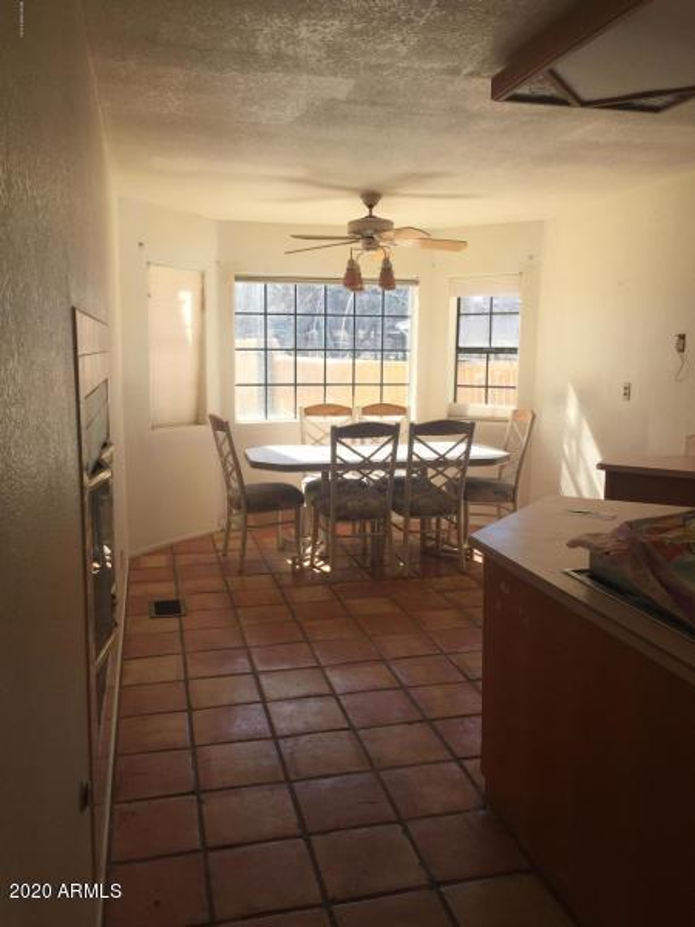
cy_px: 464
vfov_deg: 61.7
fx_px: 776
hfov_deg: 48.2
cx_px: 348
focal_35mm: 29
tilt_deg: -9.3
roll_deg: -0.3
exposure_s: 1/465
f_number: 2.2
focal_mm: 4.15
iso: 32
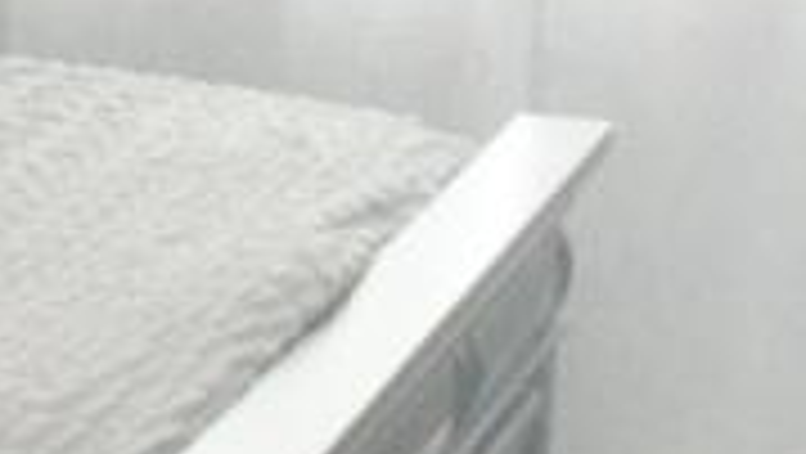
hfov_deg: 9.2
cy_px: 157
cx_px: -874
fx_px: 4663
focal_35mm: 218
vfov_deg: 5.6
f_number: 2.8
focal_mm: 6.2
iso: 240
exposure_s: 1/45
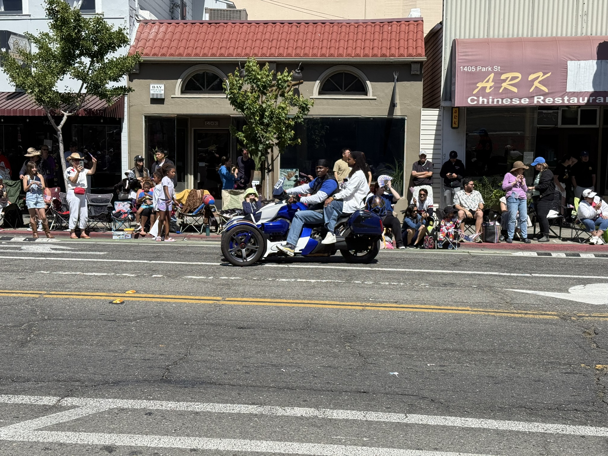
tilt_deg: -5.1
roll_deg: -2.3
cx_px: 304
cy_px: 228
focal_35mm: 48
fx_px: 843
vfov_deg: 30.3
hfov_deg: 39.7
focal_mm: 6.76
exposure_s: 1/4587
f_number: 1.78
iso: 64
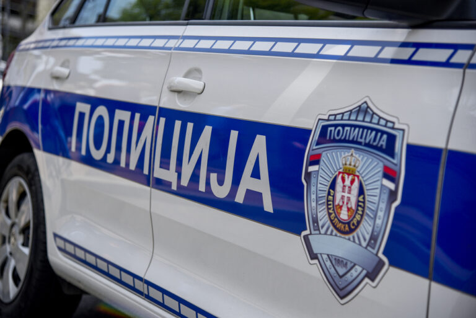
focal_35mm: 78
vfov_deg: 17.5
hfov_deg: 26.0
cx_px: 238
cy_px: 159
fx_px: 1032
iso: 200
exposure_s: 1/1600
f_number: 4
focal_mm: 78
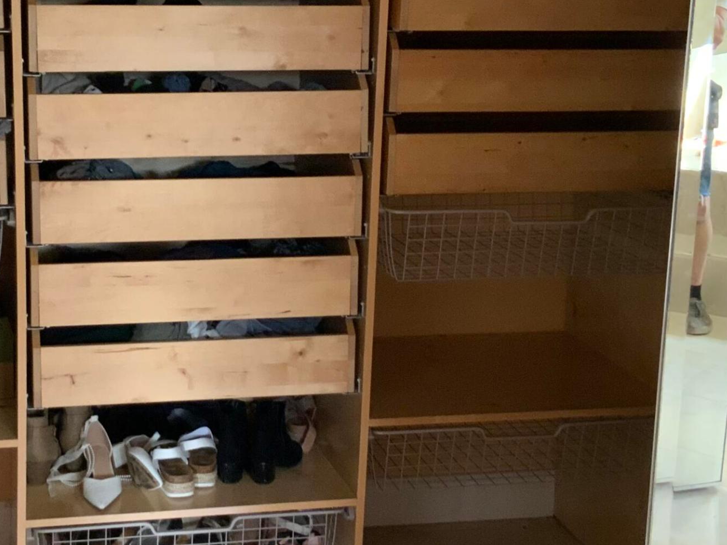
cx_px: 226
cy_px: 243
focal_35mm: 64
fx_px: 1344
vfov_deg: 22.9
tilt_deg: -10.8
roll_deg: -2.5
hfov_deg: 30.0
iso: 200
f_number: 1.8
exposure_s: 1/60
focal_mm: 3
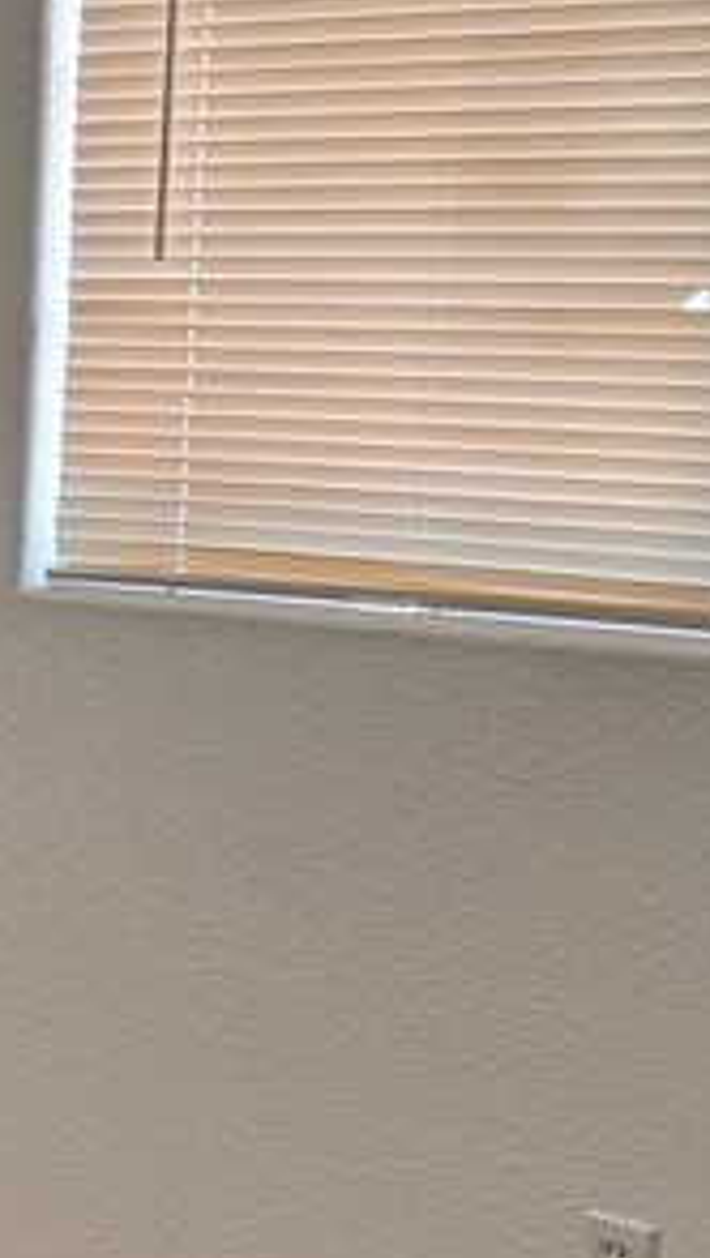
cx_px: -633
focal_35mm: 91
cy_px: 1048
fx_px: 3037
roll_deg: +2.2
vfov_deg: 23.0
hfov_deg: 12.1
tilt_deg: -14.4
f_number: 1.78
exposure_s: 1/121
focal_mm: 6.76
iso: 160
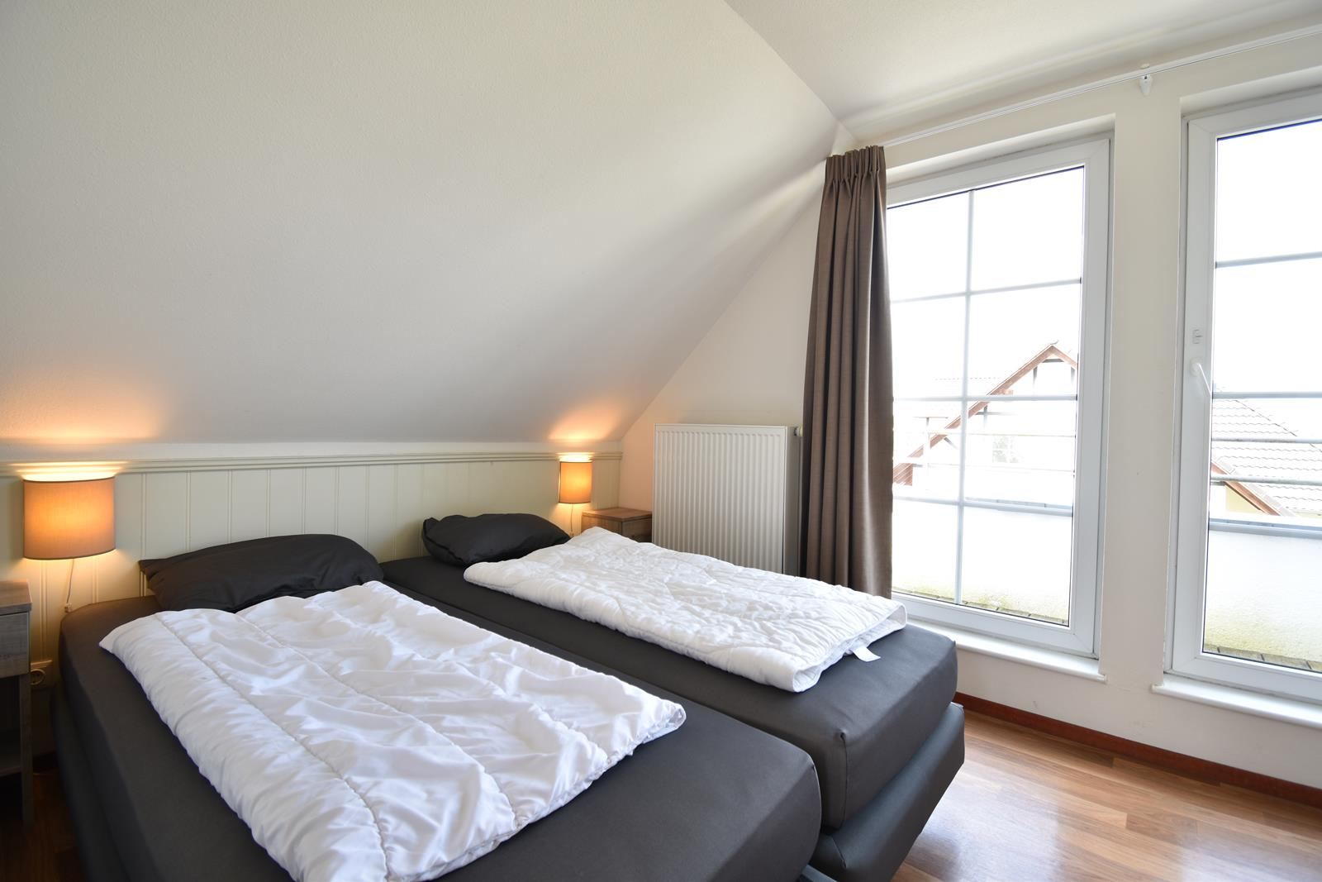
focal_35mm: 15
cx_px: 661
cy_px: 441
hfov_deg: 100.4
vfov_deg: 77.3
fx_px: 551
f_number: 4.5
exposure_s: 1/20
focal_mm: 10
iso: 100
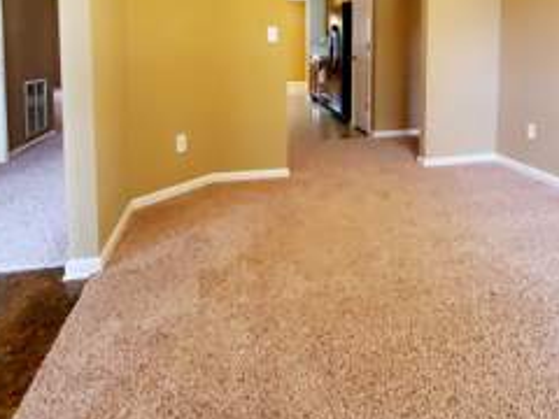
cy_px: 64
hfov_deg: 66.5
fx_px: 420
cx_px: 342
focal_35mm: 26
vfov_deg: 48.9
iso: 200
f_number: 2.2
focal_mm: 1.8
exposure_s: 1/59.2
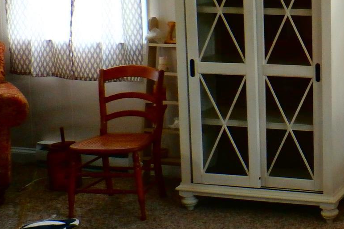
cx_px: 450
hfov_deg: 25.2
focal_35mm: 69
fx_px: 659
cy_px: 32
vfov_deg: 19.4
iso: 200
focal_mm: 4.5
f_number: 3
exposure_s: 1/50
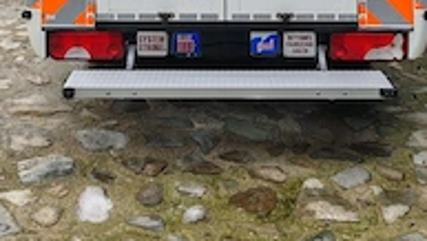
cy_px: -124
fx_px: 691
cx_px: 204
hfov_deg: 34.3
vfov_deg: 17.7
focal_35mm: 61
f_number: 1.9
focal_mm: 6.12
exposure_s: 1/100
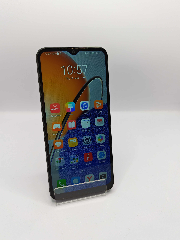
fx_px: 194
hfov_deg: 49.7
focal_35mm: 28
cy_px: 116
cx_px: 89
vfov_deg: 63.4
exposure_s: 1/100
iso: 125
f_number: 1.9
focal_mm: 6.12
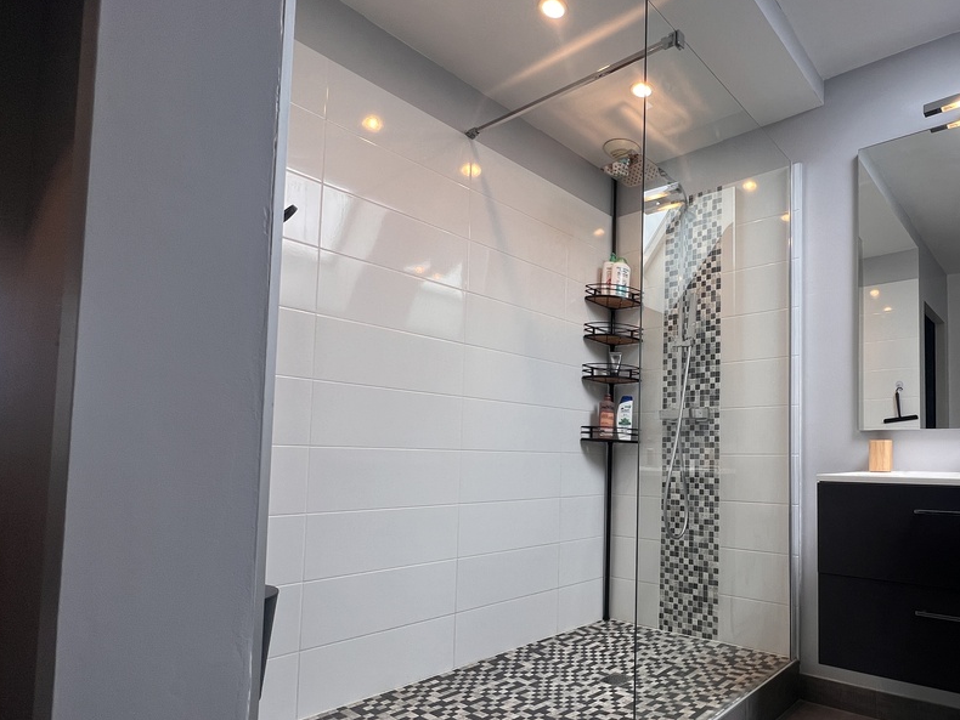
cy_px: 431
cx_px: 698
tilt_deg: +2.4
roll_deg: -1.6
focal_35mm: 19
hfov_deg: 79.4
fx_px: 527
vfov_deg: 68.1
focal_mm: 1.57
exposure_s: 1/100
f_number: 1.8
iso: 50
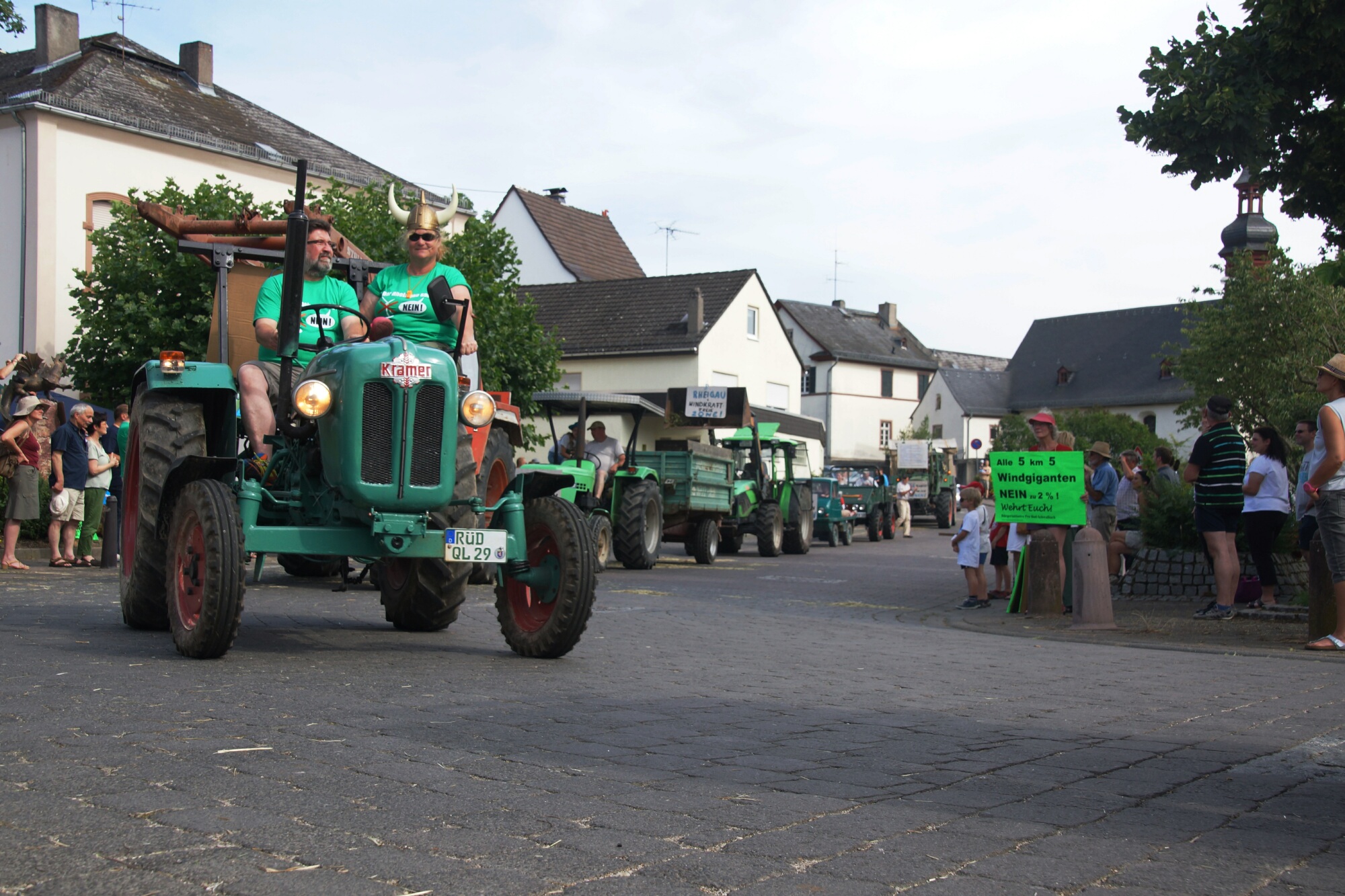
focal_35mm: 42
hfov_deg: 46.4
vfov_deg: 31.9
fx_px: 1569
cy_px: 448
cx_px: 672
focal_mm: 28
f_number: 6.7
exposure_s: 1/200
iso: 200
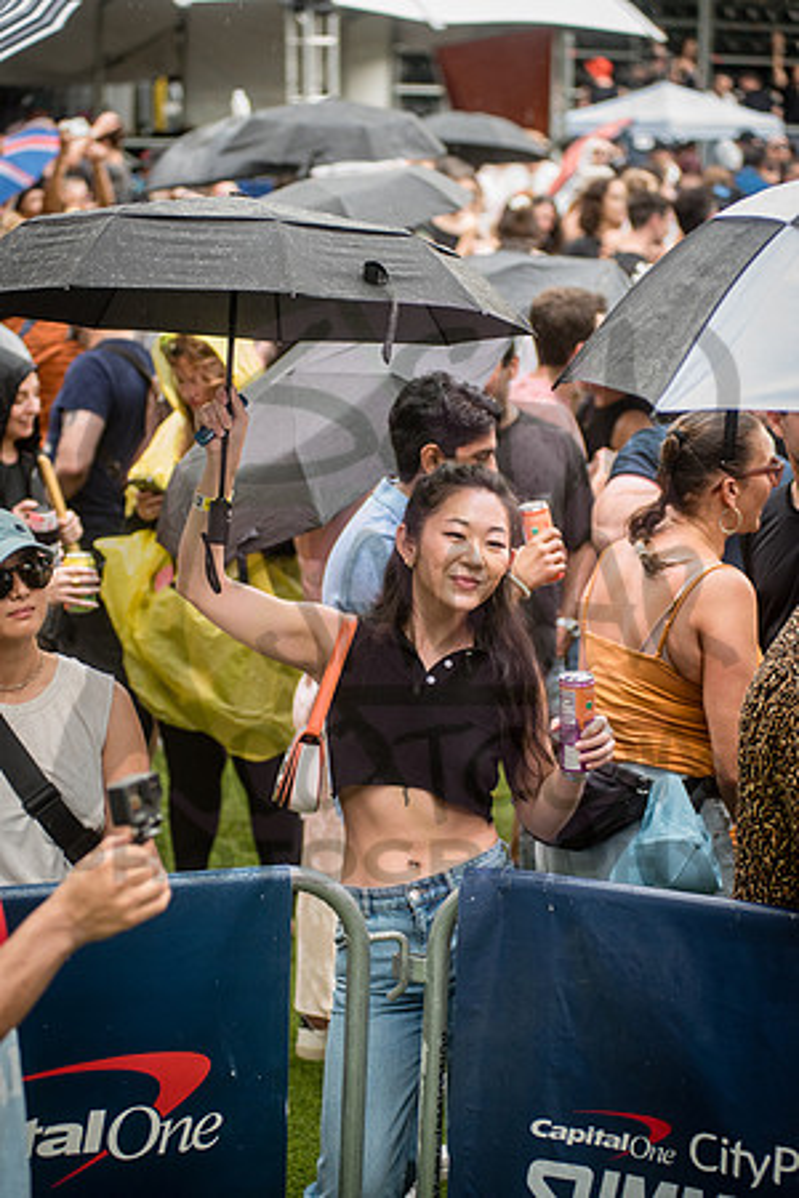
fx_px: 2663
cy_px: 599
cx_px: 400
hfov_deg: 17.1
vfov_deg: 25.4
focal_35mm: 80
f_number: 3.5
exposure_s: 1/500
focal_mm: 80
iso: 2000
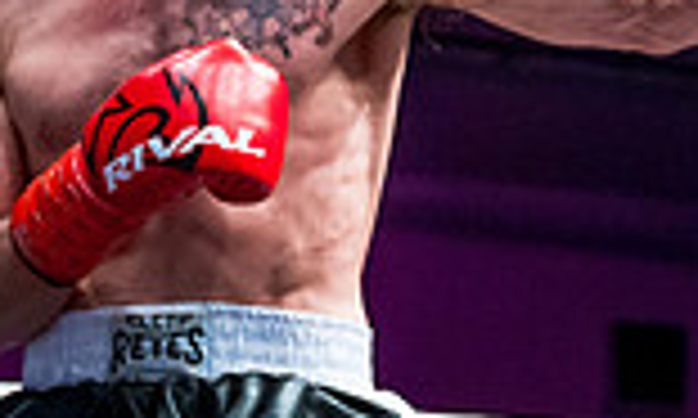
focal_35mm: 183
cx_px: 928
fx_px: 3443
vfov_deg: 6.9
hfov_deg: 11.3
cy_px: -86
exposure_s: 1/1000
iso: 4000
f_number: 4
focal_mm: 42
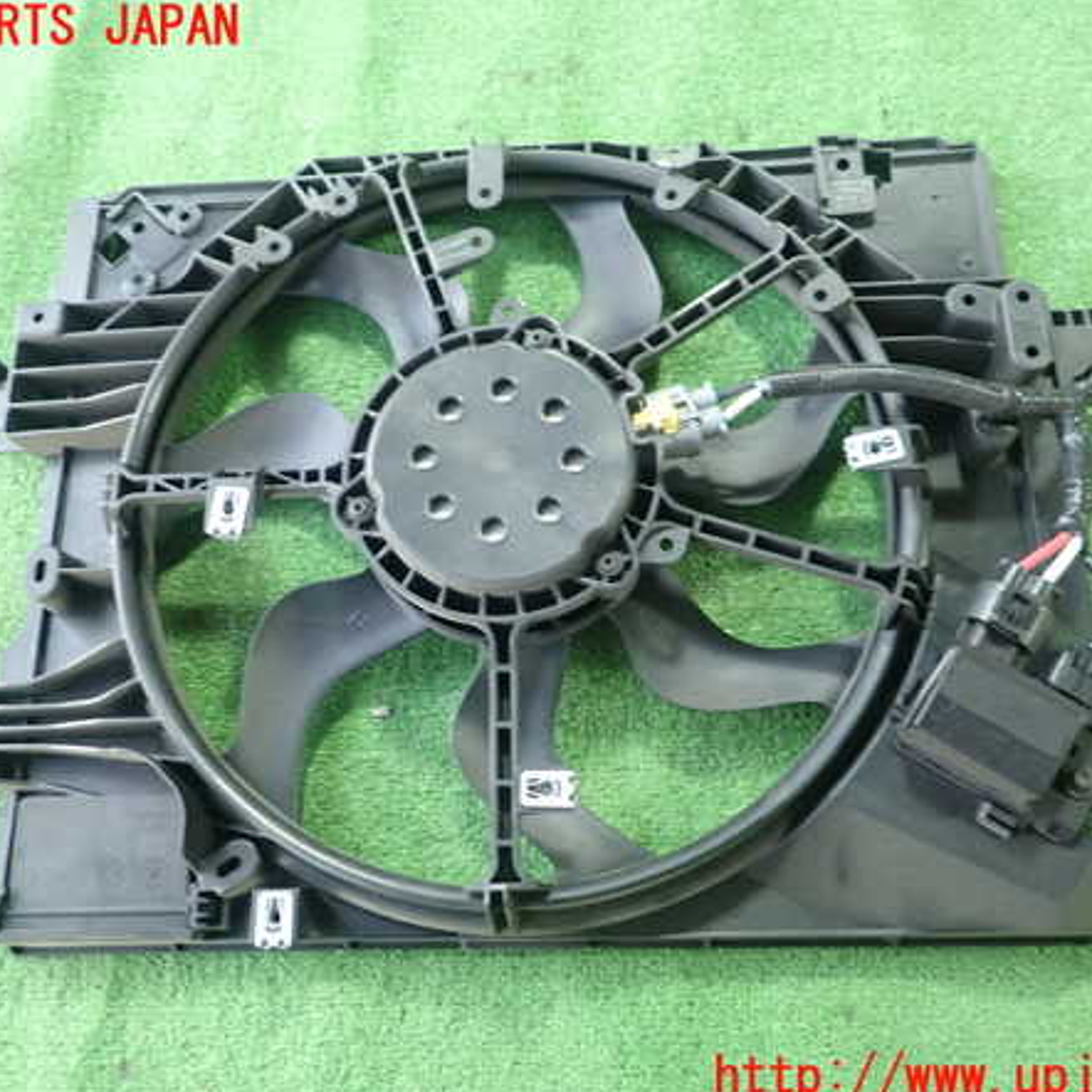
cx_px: 531
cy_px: 553
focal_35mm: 30
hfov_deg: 54.0
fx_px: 1071
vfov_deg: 54.0
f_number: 2
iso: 250
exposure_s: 1/30
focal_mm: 4.5
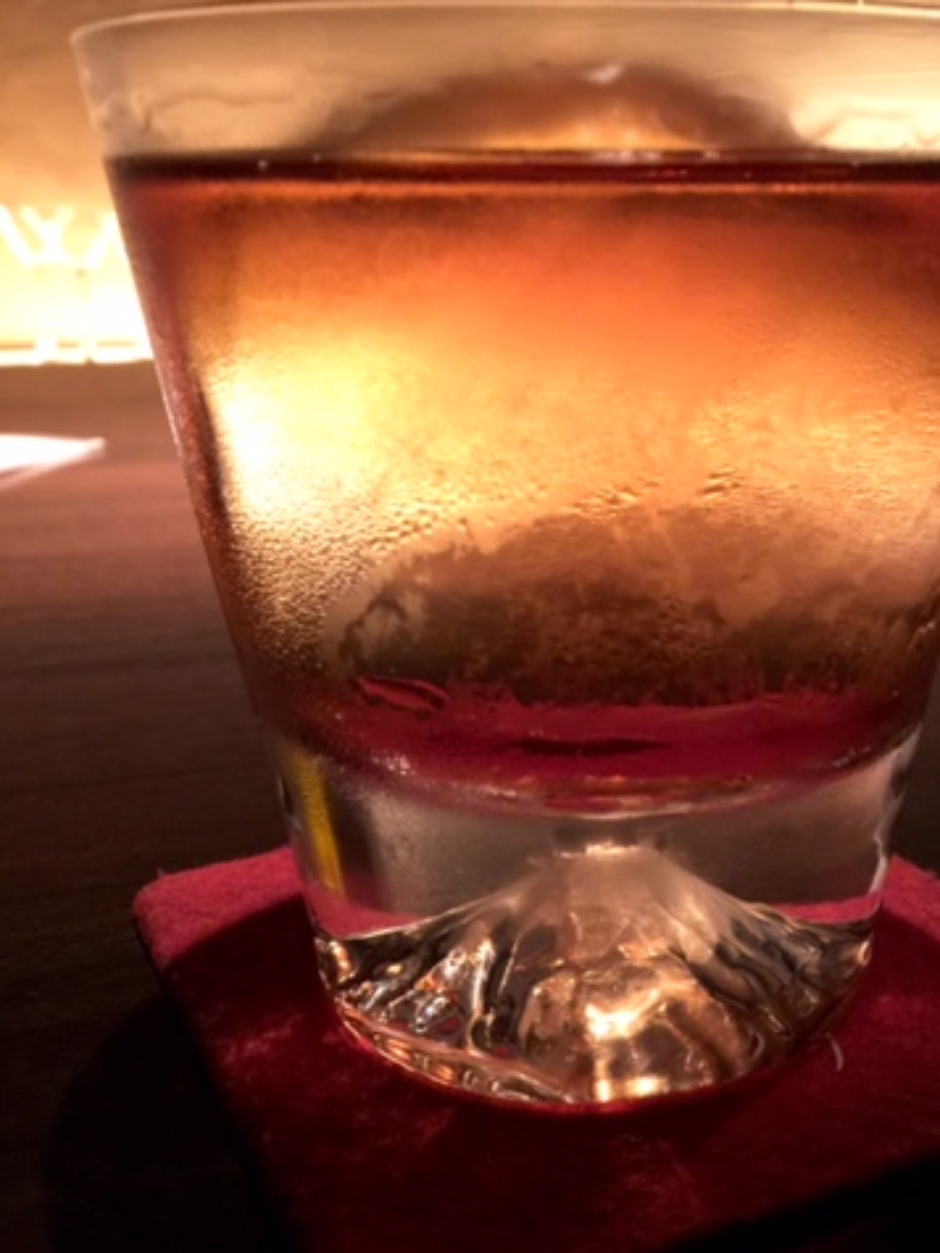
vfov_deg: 47.9
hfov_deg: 36.5
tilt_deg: -15.9
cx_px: 624
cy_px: 648
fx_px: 1412
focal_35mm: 39
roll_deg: -0.2
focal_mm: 4.15
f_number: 2.2
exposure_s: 1/4
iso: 80
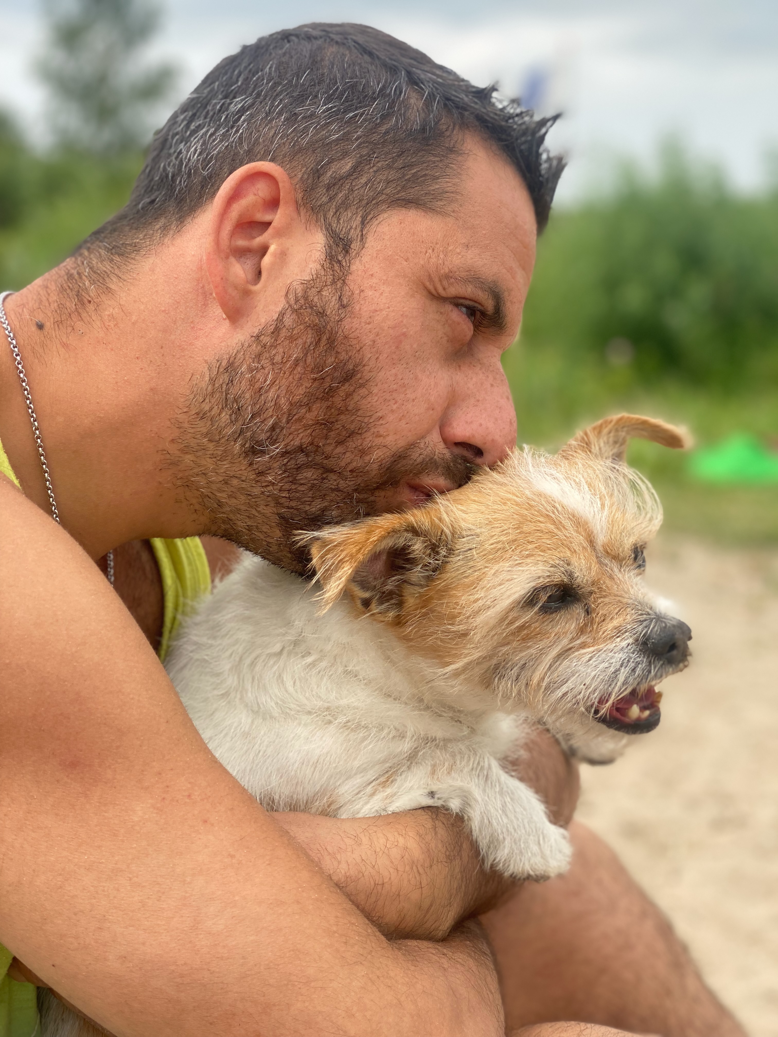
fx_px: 1558
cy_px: 518
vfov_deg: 36.8
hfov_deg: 28.0
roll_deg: +1.1
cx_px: 389
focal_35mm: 52
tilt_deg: -7.7
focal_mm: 6
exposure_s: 1/727
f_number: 2
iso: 20
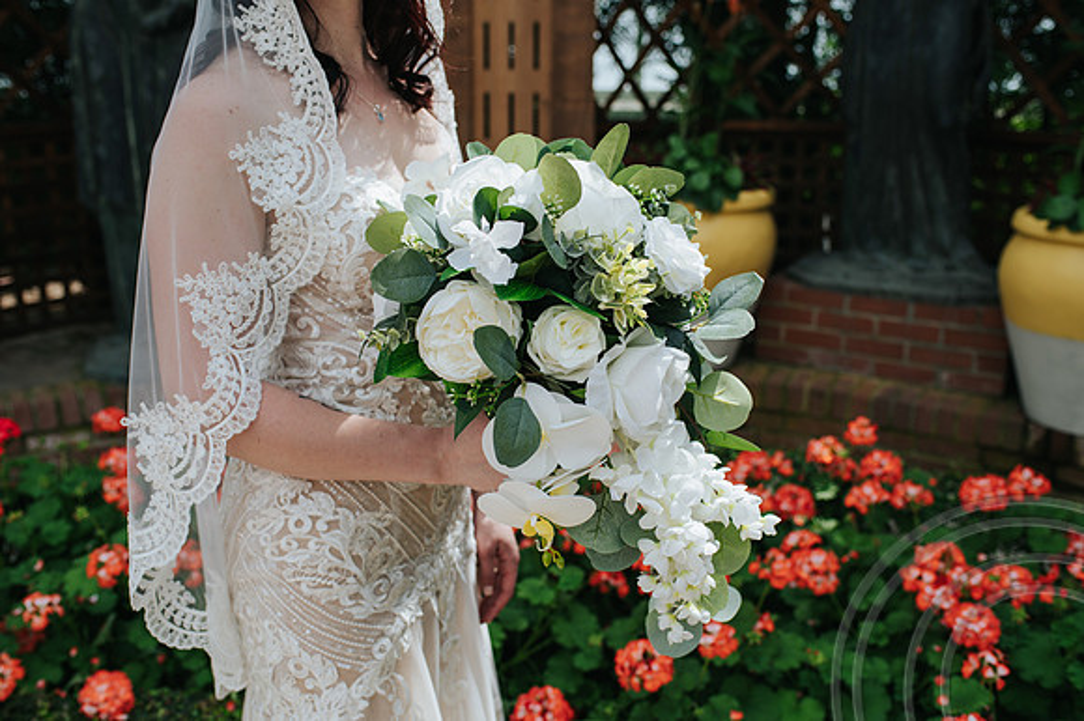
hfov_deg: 54.5
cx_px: 542
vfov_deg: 37.8
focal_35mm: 35
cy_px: 360
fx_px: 1053
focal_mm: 35
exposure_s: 1/1250
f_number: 3.5
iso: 200
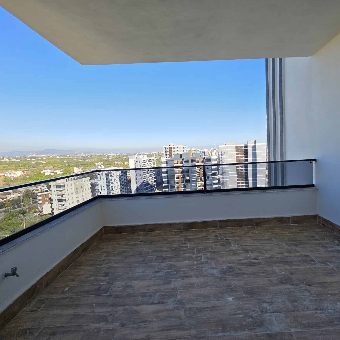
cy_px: 167
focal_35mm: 16
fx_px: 178
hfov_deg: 86.8
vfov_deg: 87.4
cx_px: 195
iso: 80
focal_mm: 2.2
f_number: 1.9
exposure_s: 1/2000
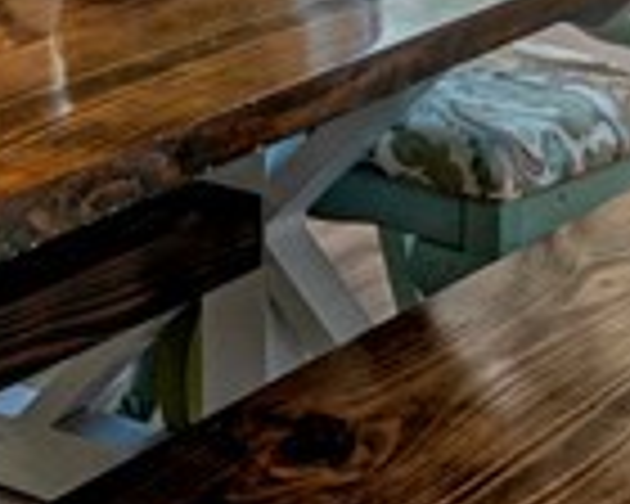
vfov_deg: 11.2
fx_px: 2230
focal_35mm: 120
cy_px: -621
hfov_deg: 15.6
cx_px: -70
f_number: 7.1
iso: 100
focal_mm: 11
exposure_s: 1/2.5
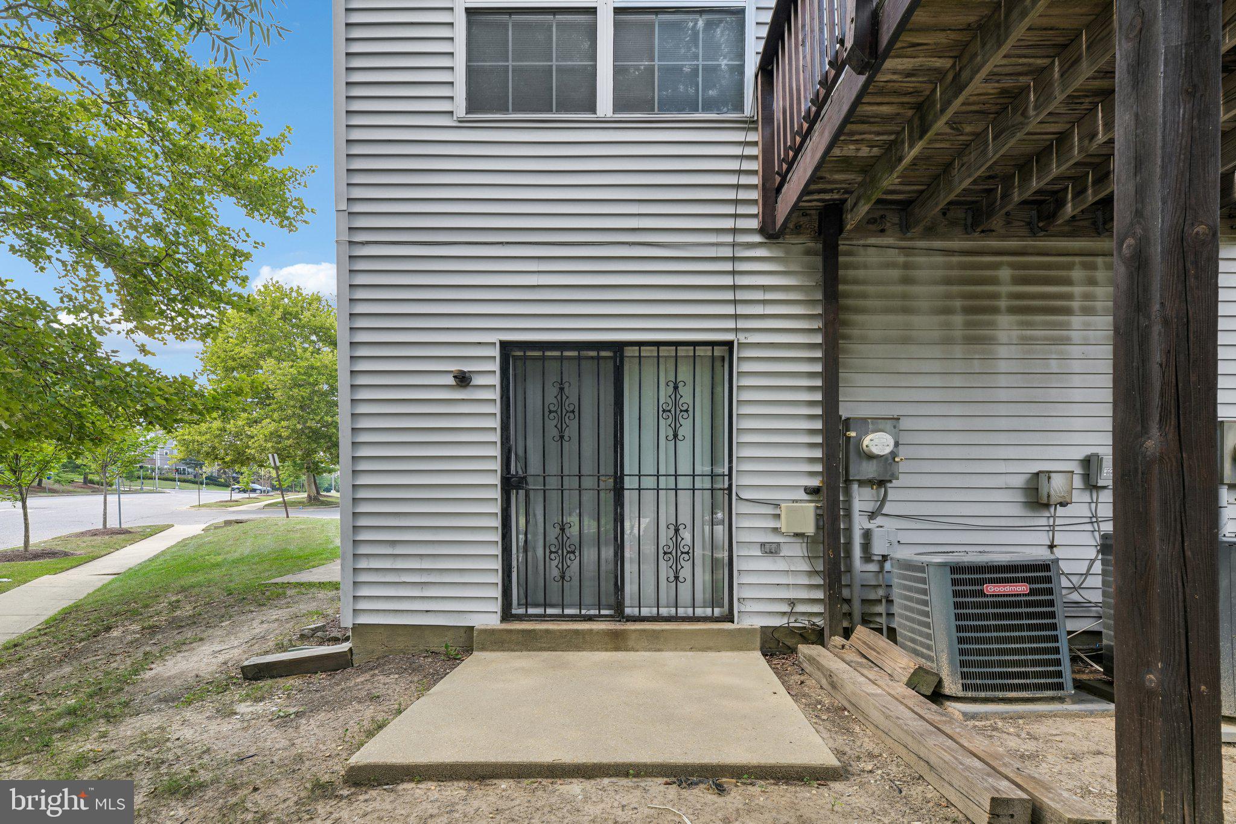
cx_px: 618
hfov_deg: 104.3
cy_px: 412
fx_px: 481
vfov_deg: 81.2
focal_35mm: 14
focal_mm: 14
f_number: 8
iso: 100
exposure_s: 1/50
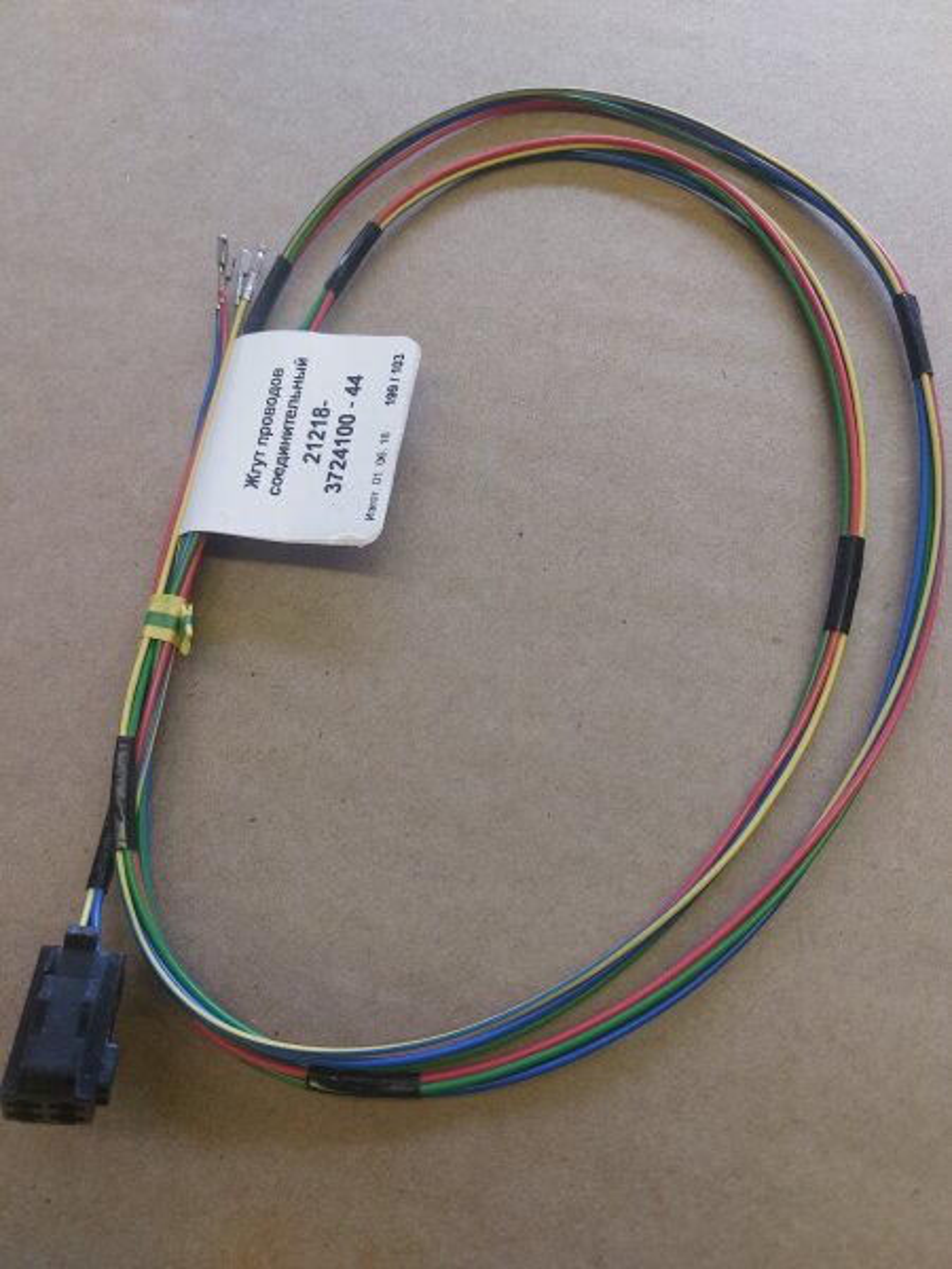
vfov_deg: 69.4
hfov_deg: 54.9
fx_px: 917
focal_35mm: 25
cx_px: 476
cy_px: 634
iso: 200
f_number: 1.8
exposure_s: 1/50
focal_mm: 5.23
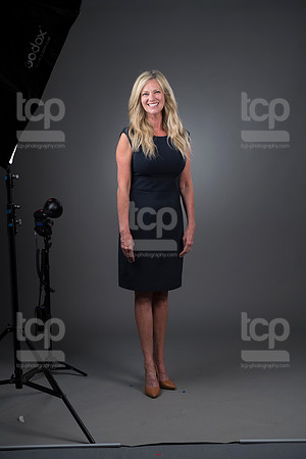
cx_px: 153
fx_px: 1020
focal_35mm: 80
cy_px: 230
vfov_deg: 25.4
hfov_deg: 17.1
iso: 160
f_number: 5.6
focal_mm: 80
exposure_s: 1/250
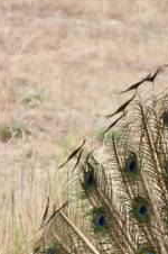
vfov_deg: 0.6
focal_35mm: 3649
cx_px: 399
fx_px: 25620
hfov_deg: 0.4
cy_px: 296
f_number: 5.6
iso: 400
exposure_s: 1/160
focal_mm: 196
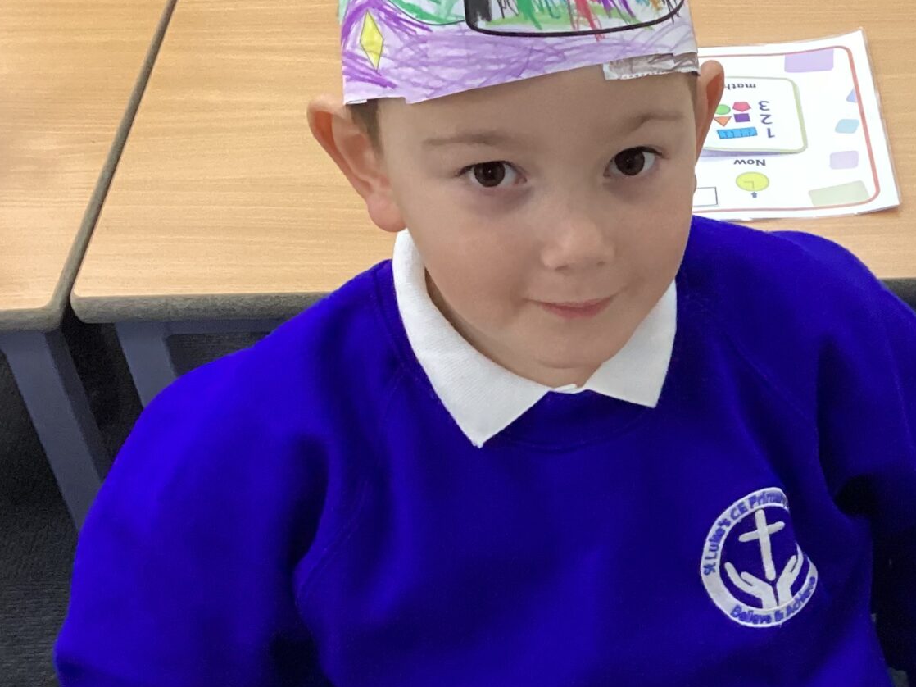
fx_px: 1878
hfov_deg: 25.9
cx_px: 924
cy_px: 506
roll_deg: -3.7
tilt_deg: -43.4
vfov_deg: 20.6
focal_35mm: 71
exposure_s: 1/60
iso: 250
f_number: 2.4
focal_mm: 3.3
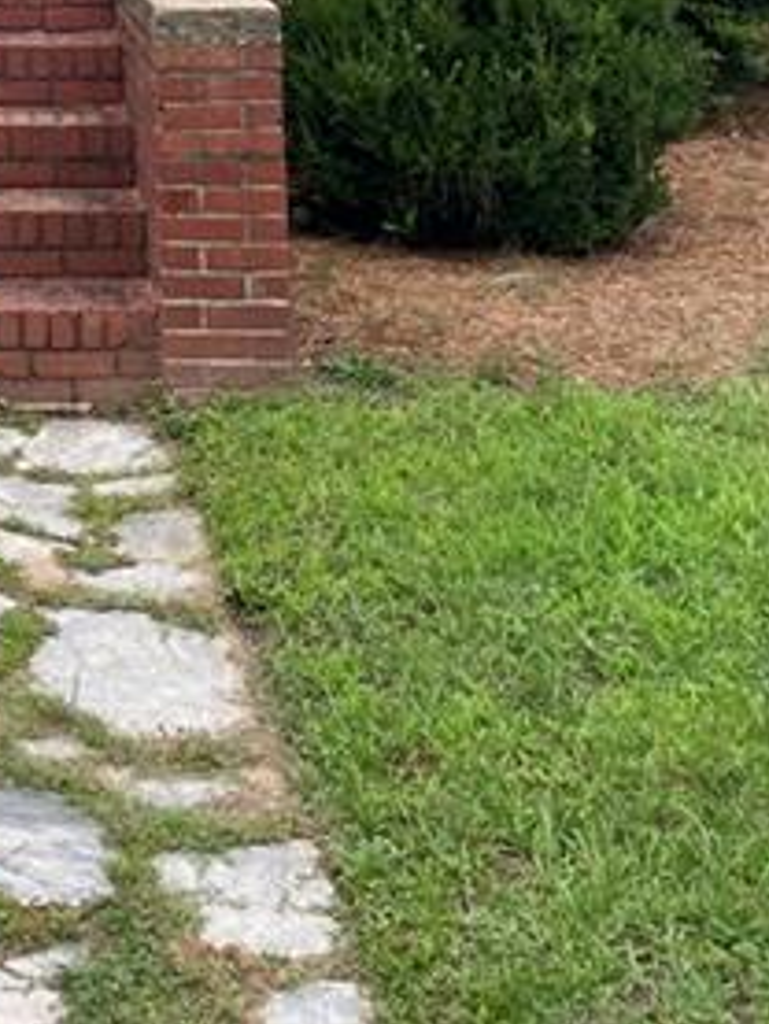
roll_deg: +1.7
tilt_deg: +6.5
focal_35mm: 72
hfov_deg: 19.4
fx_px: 2131
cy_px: -392
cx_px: -115
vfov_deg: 23.2
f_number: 1.6
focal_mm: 4.2
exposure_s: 1/2304
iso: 32
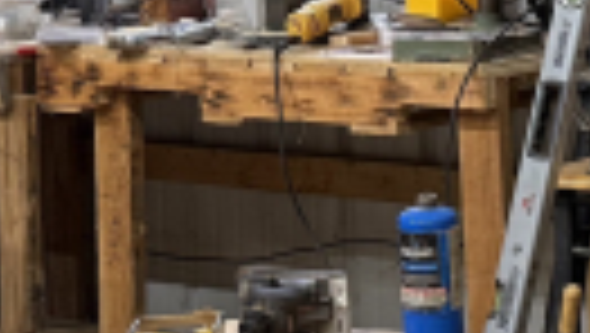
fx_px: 2083
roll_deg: -0.2
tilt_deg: -6.6
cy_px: 32
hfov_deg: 15.6
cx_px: 696
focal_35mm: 133
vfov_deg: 9.1
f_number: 1.78
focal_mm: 6.76
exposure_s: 1/60
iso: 320
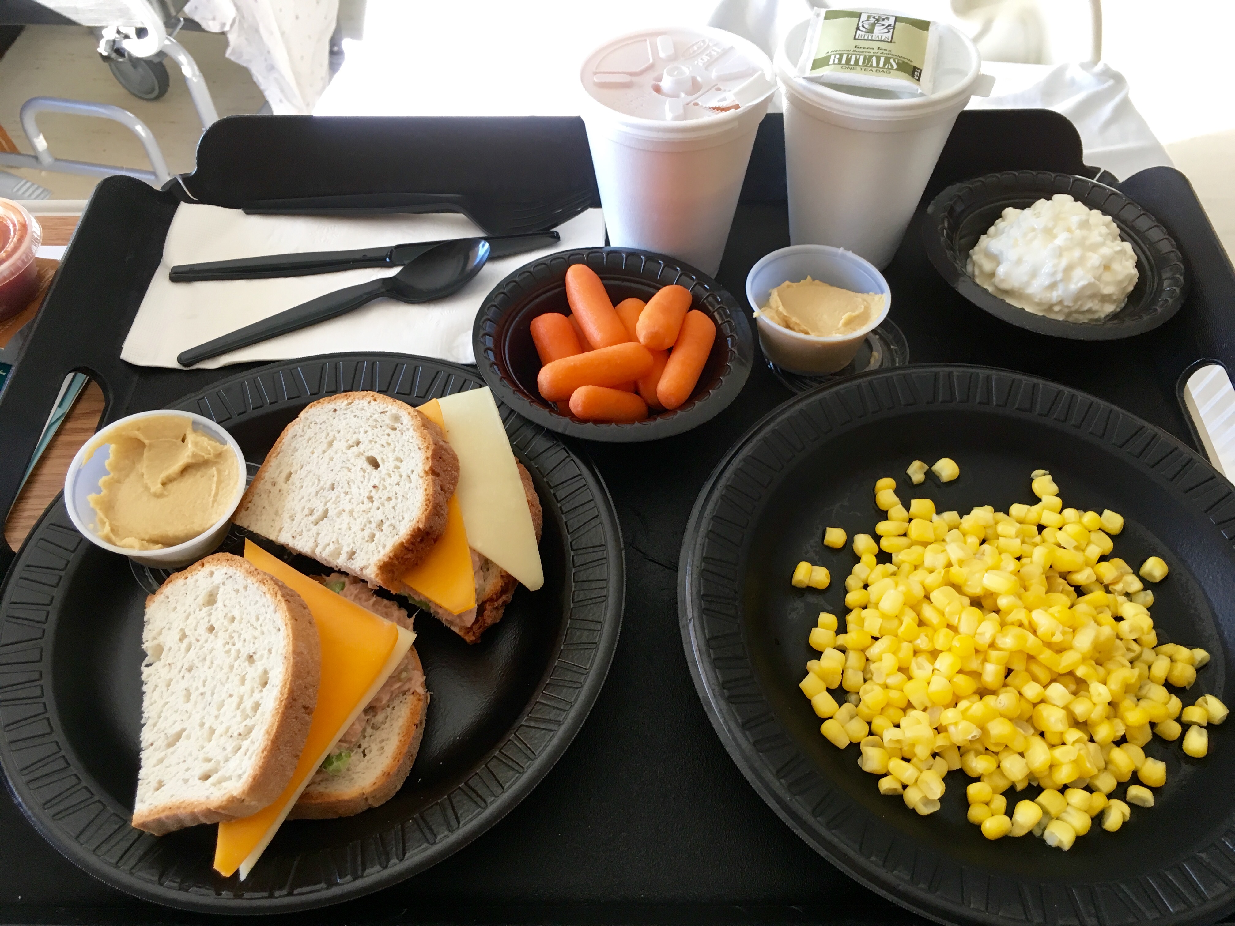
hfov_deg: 61.7
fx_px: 1035
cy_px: 463
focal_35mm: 29
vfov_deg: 48.2
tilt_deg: -52.4
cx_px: 618
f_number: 2.2
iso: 40
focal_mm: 4.15
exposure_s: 1/30
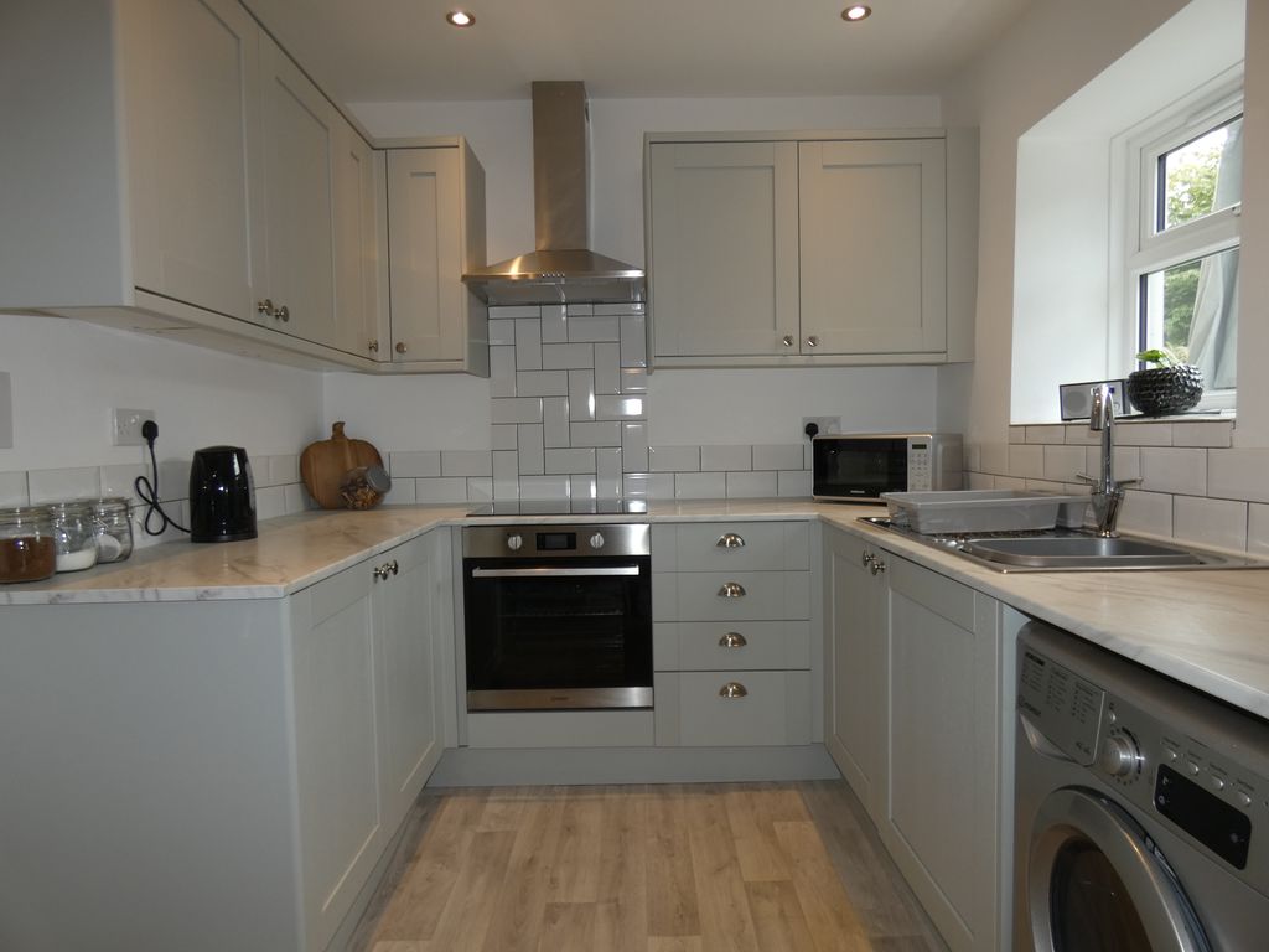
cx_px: 634
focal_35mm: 20
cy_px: 476
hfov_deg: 81.7
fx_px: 733
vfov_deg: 66.0
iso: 80
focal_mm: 3.6
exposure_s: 1/60
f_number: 2.8
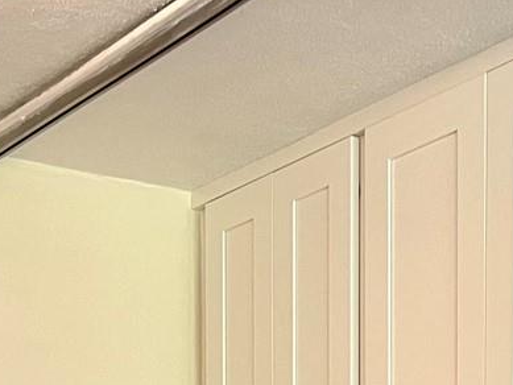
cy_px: 758
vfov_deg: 12.3
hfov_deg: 18.2
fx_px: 1586
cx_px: 404
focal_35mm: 107
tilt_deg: -4.0
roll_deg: +0.1
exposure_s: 1/60
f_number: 1.5
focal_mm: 5.7
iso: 125
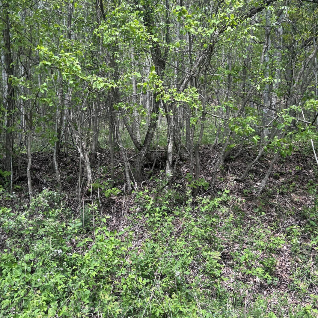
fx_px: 322
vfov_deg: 52.5
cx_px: 160
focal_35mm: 31
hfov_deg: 52.5
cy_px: 168
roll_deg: -1.6
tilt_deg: +4.2
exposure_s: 1/837
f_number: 1.6
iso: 50
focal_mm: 5.96
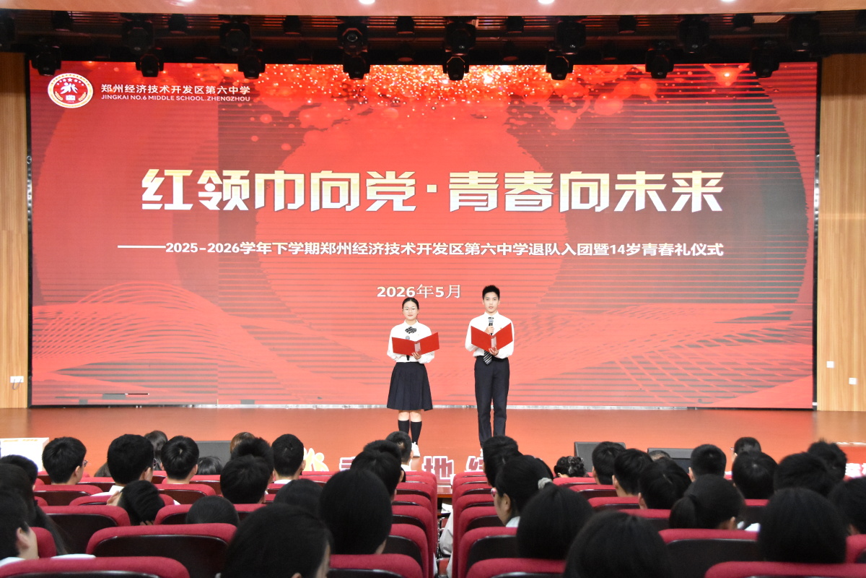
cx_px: 433
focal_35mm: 52
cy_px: 289
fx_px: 1263
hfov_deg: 37.9
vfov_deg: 25.8
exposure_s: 1/320
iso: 6400
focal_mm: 35
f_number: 6.3
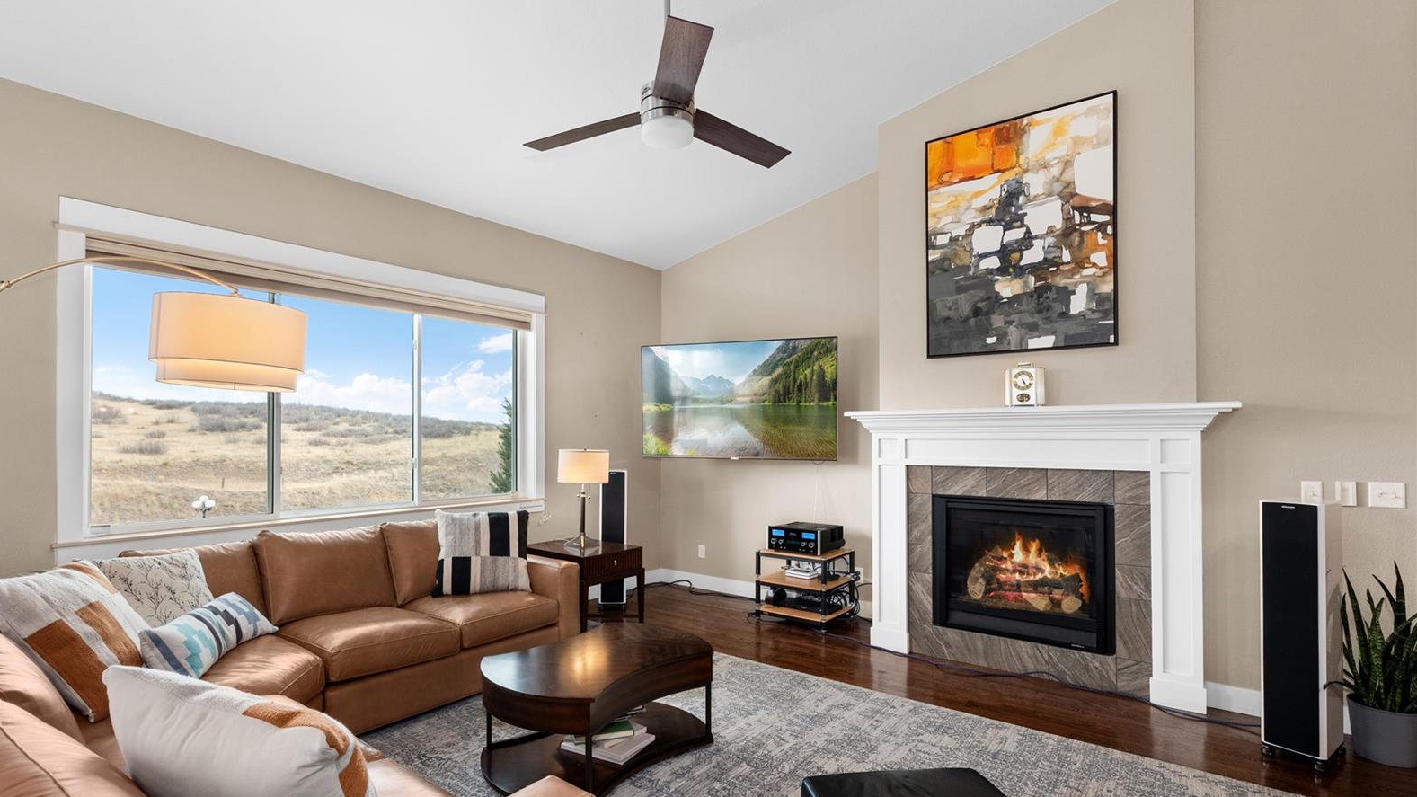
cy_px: 422
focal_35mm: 17
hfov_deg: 95.9
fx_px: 639
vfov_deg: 63.9
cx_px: 699
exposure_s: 1/6
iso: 800
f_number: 8
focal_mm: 16
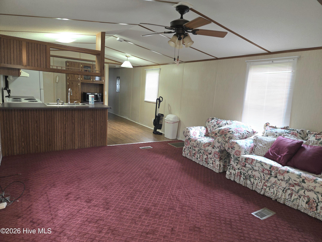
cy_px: 121
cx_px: 161
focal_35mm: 23
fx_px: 214
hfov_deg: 73.9
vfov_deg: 58.9
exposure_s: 1/30
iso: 100
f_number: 1.8
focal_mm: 5.4
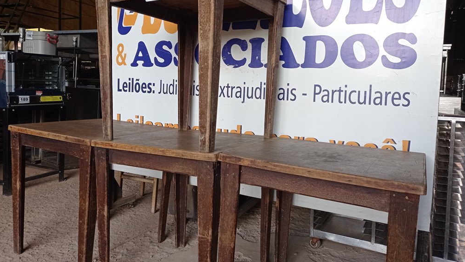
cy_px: 106
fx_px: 382
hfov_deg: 62.6
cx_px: 231
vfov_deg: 37.6
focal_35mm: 31
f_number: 1.79
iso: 102
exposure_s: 1/201
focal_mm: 4.7
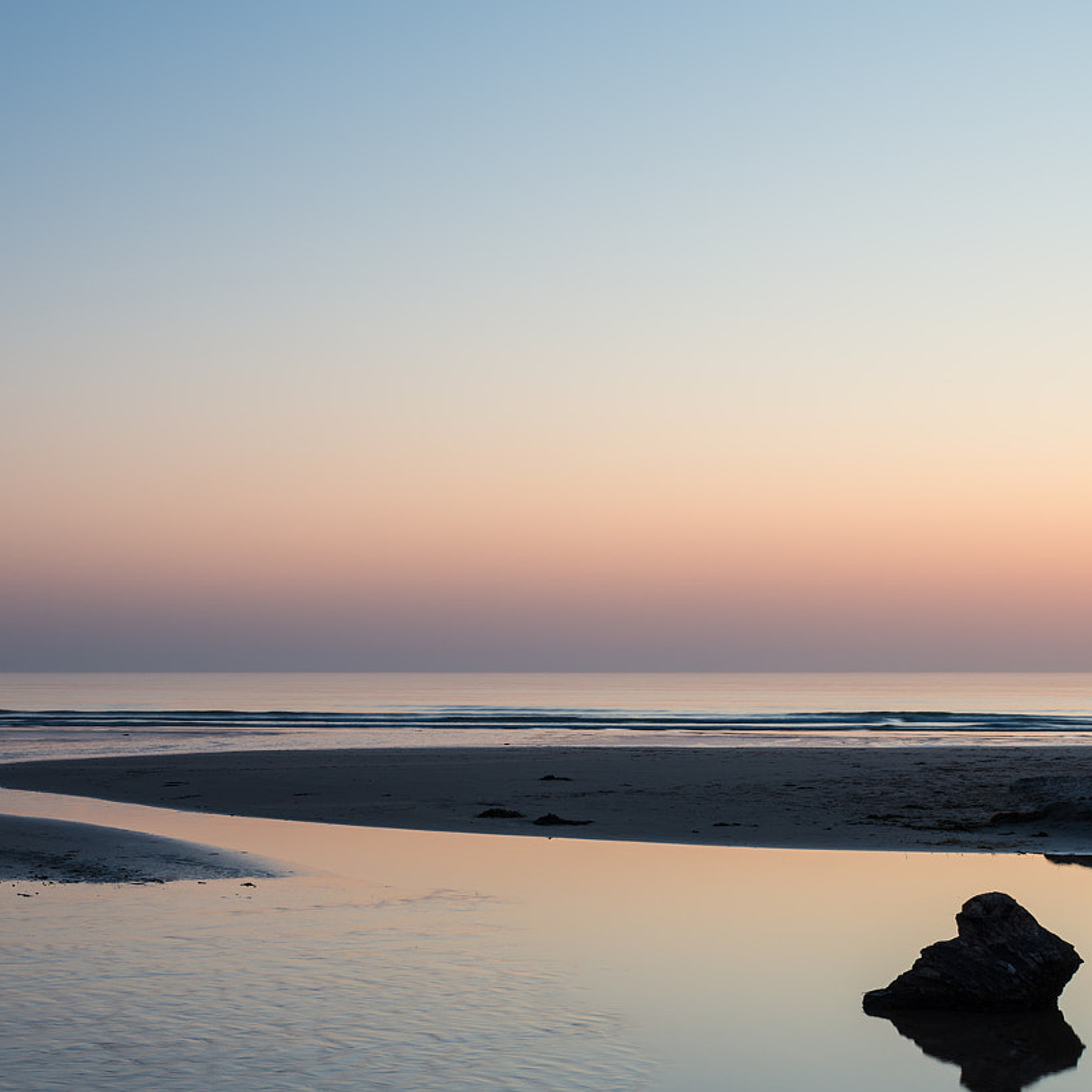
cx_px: 261
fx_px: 2070
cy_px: 499
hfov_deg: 29.1
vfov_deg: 29.5
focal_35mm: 58
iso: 100
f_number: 11
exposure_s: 1
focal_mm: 35
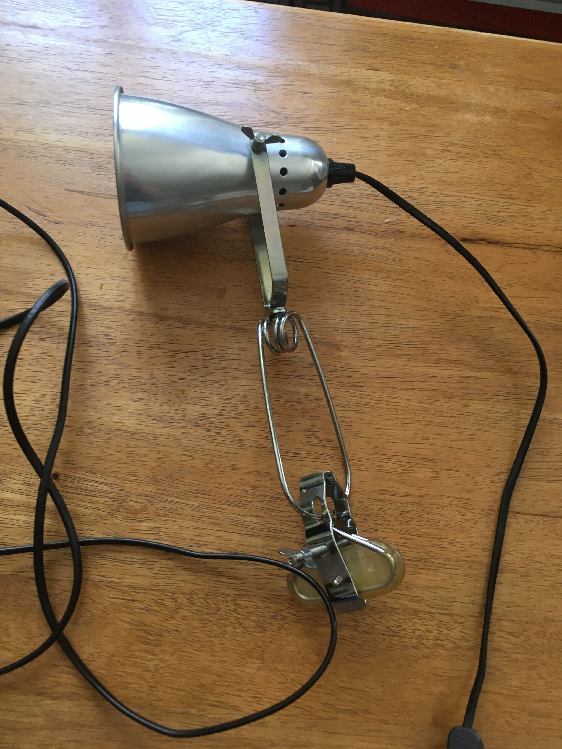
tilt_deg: -74.7
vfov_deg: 61.7
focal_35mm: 29
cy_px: 374
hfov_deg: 48.2
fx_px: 628
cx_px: 281
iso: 100
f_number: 2.2
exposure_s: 1/33
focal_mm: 4.15
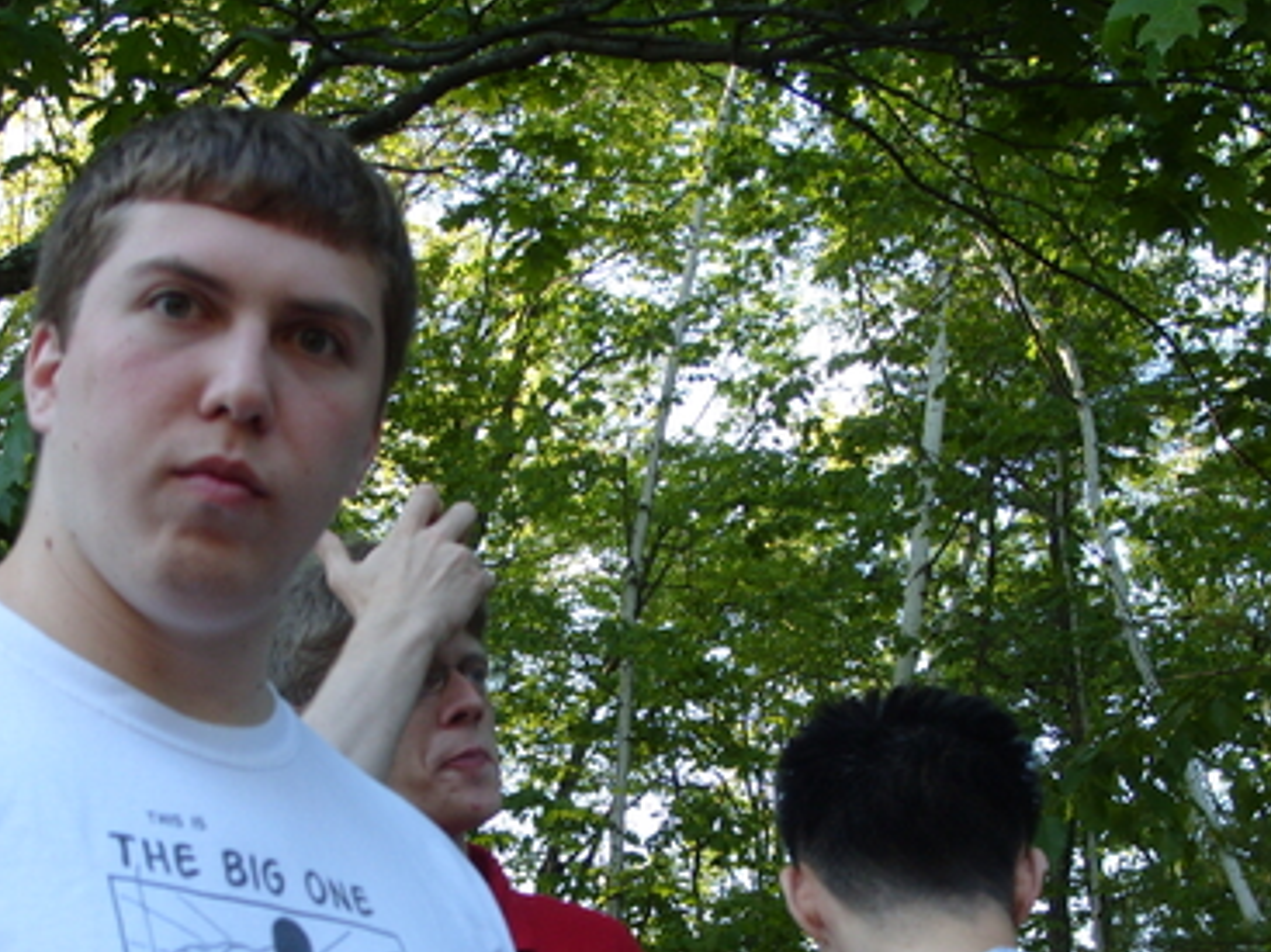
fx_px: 2239
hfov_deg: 31.6
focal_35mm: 61
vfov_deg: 23.8
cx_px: 530
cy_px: 703
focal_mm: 7.8
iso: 80
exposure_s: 1/90
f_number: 3.1
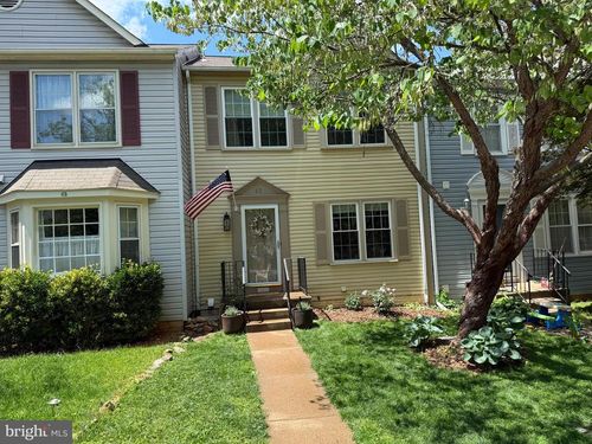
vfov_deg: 56.8
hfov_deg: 71.6
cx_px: 296
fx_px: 410
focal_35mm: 24
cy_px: 222
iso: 80
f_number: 1.78
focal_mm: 6.76
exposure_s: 1/1361
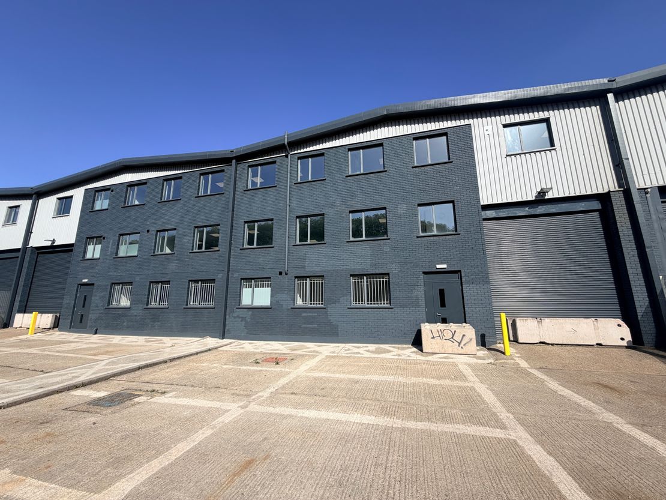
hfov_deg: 102.1
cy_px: 250
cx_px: 333
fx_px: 269
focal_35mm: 14
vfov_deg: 85.7
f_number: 2.2
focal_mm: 2.22
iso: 20
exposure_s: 1/928
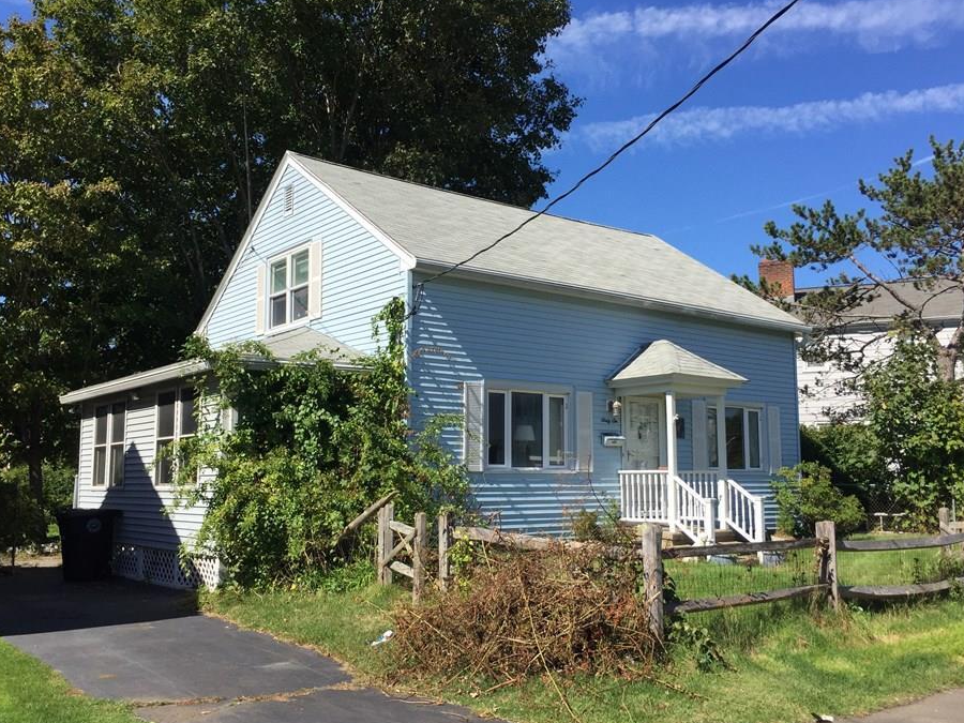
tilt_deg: +5.7
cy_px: 379
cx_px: 494
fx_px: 919
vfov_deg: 42.9
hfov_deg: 55.3
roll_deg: -0.5
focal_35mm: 33
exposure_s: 1/2083
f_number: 2.2
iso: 32
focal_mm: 4.15
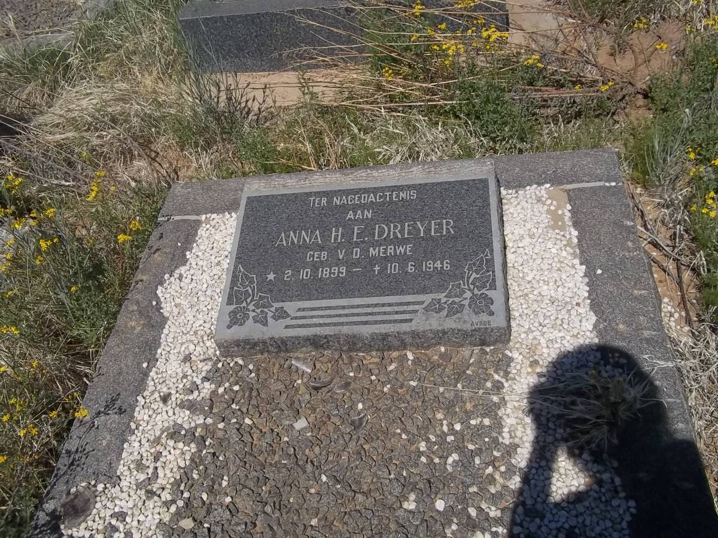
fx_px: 664
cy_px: 269
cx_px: 359
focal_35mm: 32
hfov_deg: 56.8
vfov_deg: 44.2
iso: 80
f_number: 5.5
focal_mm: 5.7
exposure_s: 1/1000
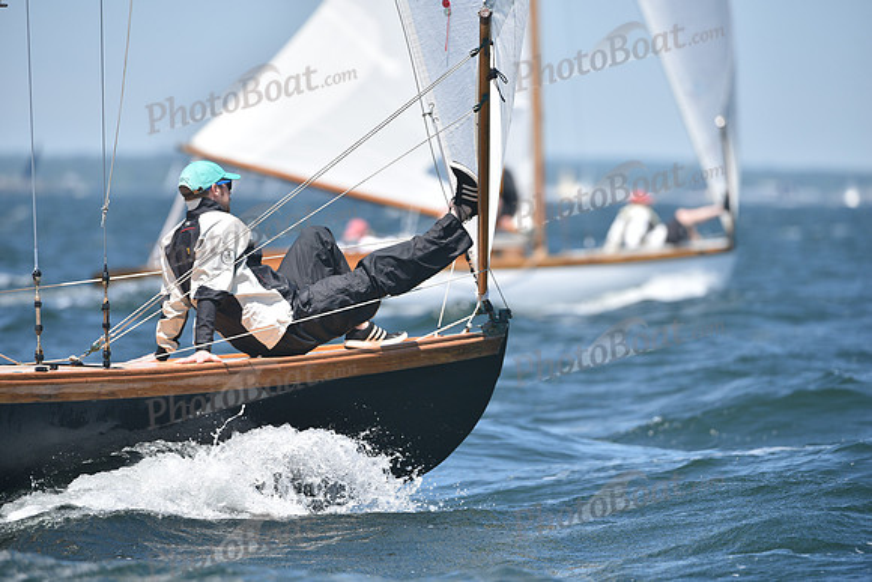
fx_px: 9691
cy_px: 291
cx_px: 436
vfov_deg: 3.4
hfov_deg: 5.2
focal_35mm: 400
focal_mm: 400
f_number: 5
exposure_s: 1/1250
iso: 250
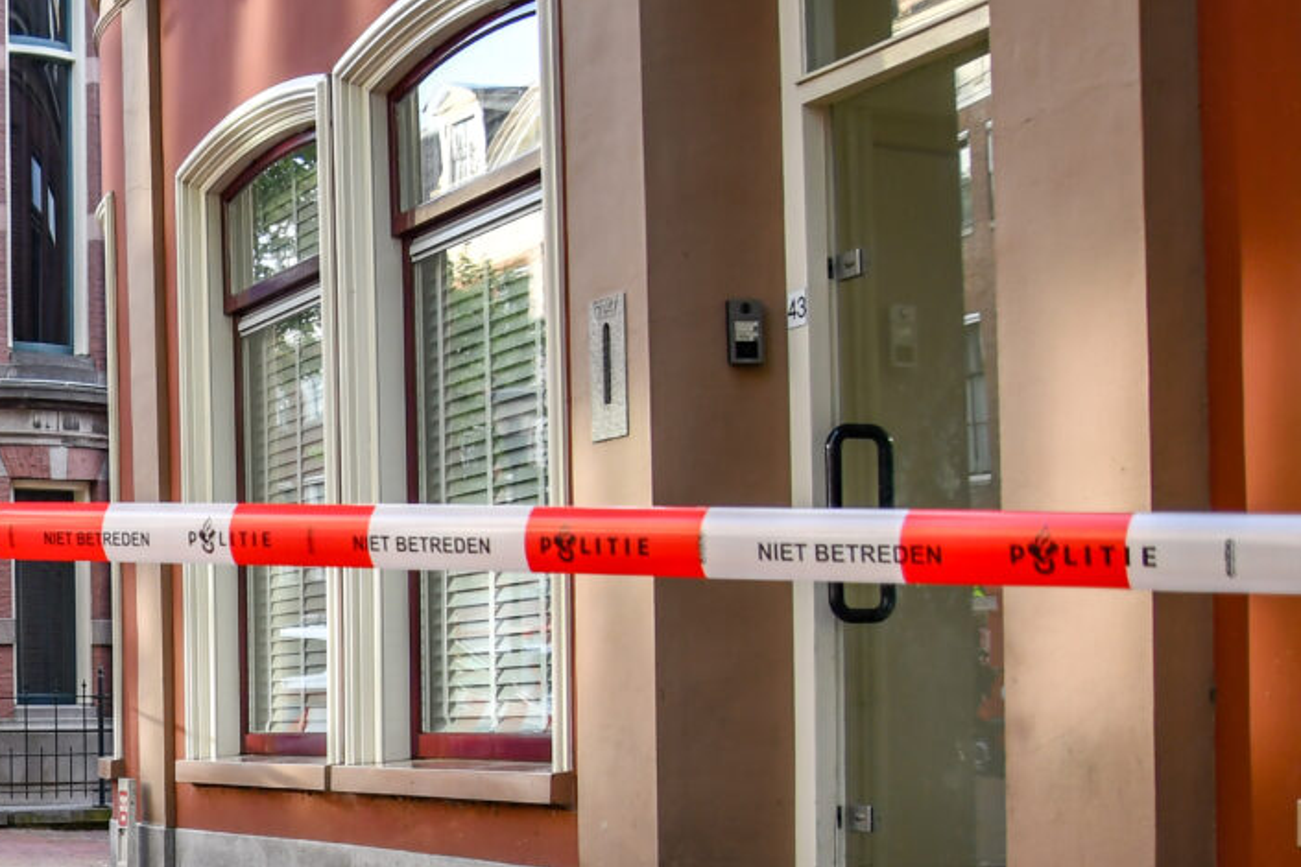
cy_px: 729
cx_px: -83
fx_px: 2240
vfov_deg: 21.6
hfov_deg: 29.6
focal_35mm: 62
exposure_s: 1/250
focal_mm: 18
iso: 400
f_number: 4
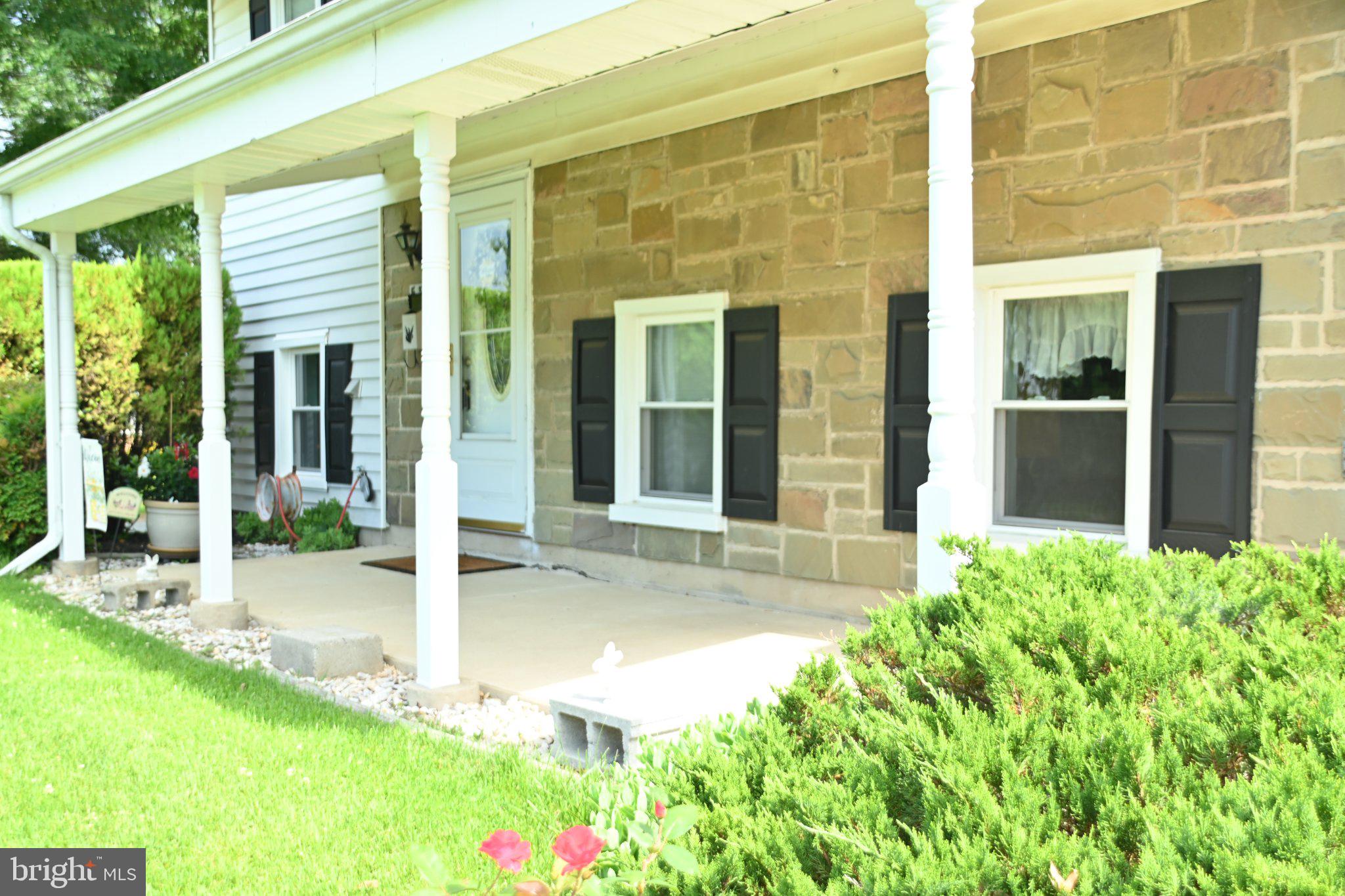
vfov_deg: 35.5
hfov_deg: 51.3
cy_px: 448
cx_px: 672
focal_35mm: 38
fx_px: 1401
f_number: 4.5
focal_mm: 25
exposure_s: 1/200
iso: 100
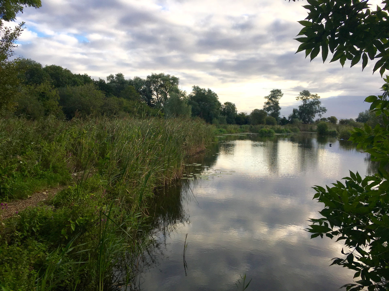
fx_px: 326
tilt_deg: -4.0
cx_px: 194
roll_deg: -0.6
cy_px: 146
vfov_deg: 48.2
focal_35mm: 29
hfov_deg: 61.7
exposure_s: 1/793
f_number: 2.2
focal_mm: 4.15
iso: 25
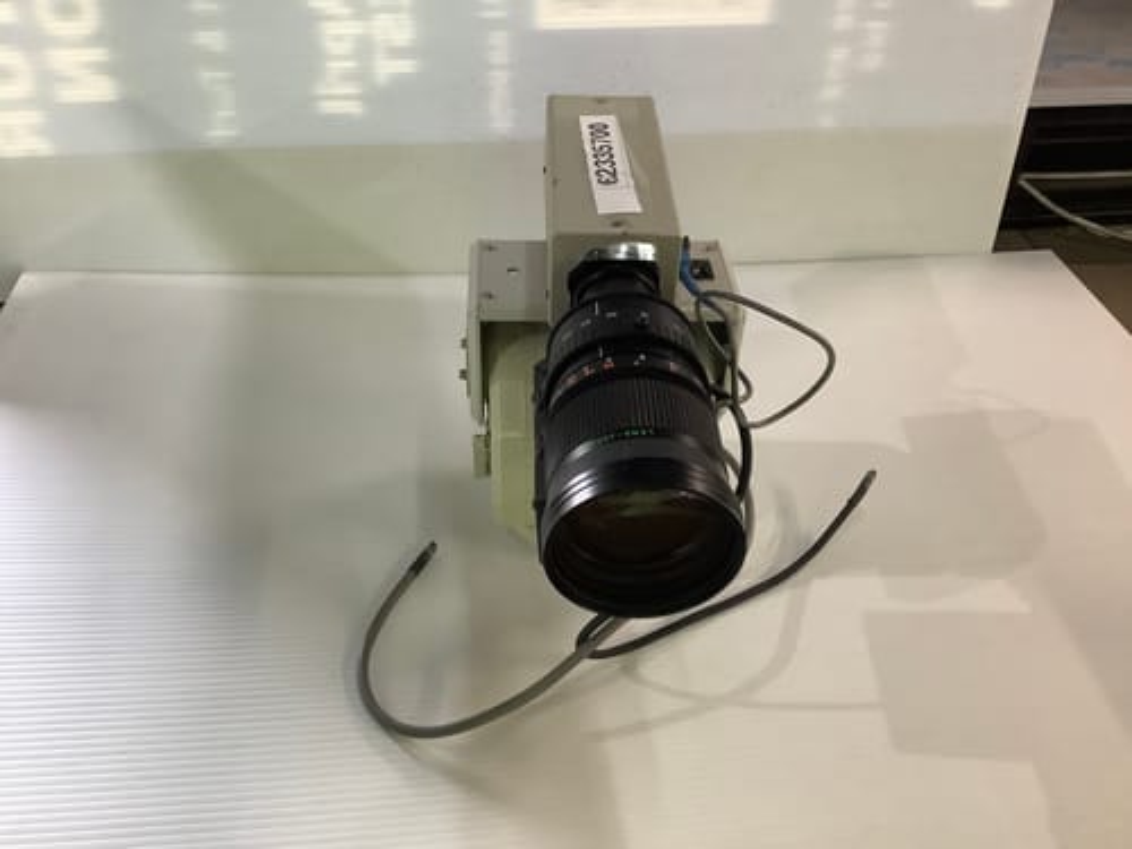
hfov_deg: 58.4
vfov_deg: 45.4
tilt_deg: -39.1
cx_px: 566
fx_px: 1014
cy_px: 424
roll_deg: +2.2
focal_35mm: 31
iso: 200
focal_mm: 3.3
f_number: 2.4
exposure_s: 1/50
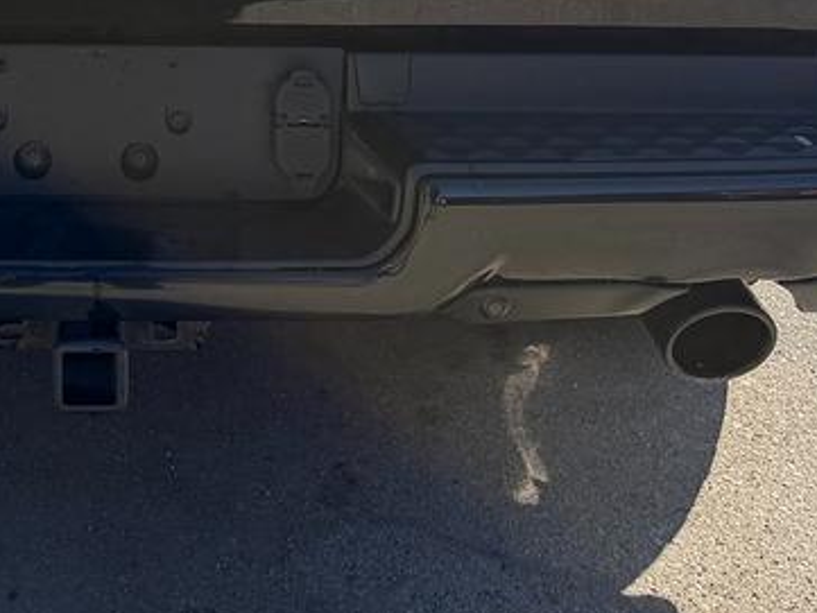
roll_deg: +0.6
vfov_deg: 15.8
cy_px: -348
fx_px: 2007
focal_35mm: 85
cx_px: 52
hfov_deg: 22.4
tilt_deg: -8.0
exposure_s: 1/2525
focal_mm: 6.76
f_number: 1.78
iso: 100
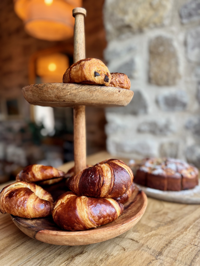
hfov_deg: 56.8
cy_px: 133
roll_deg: +0.2
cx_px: 100
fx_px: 185
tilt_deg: -6.9
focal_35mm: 24
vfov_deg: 71.6
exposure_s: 1/121
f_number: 1.78
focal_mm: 6.76
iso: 100
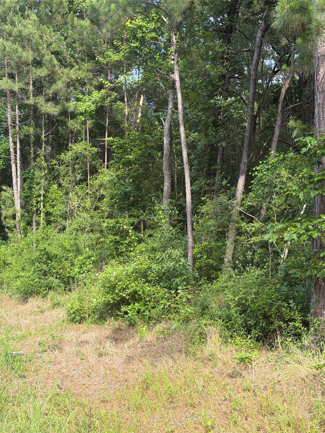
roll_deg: -0.6
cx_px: 162
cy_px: 216
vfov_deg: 39.7
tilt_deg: +4.2
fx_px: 601
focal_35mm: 48
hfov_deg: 30.3
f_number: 1.78
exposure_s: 1/928
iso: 80
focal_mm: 6.76
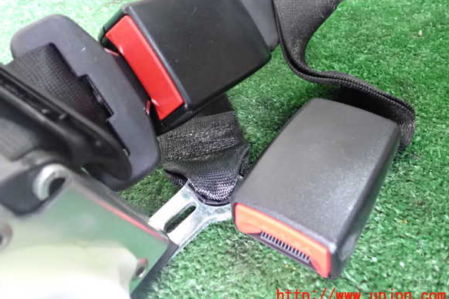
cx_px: 220
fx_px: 399
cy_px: 133
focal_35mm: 32
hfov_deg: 58.7
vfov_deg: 41.1
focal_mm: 5.4
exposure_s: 1/100
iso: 2500
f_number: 2.3
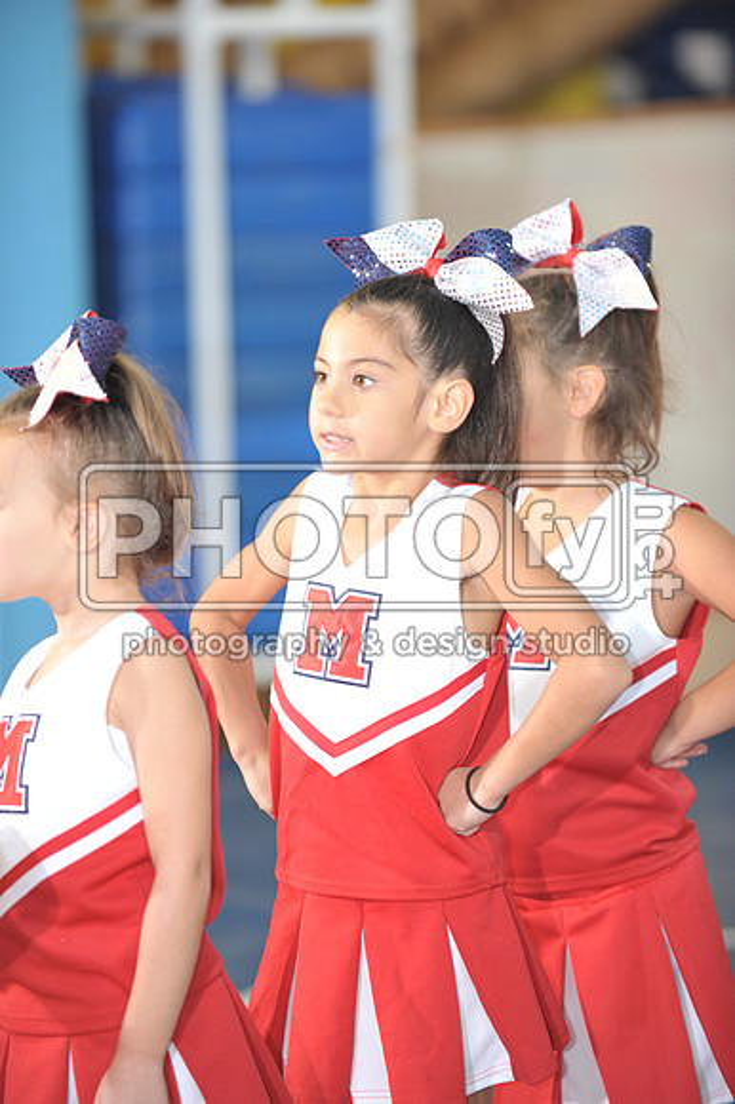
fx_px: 6132
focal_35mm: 200
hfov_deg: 6.9
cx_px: 368
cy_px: 552
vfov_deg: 10.3
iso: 500
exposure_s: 1/100
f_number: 2.8
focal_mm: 200
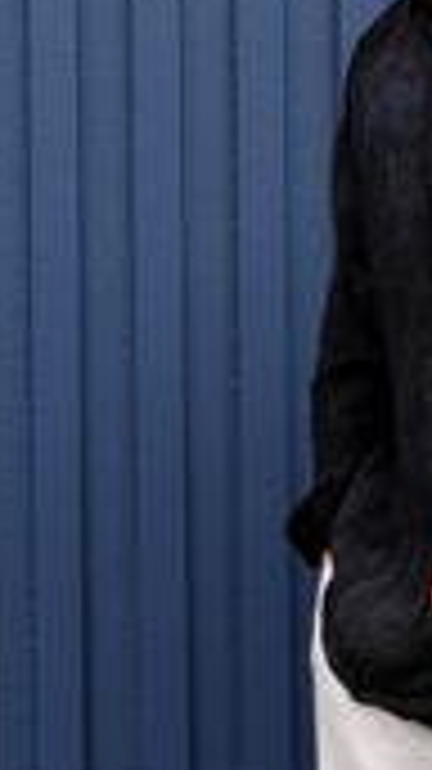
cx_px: 549
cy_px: 574
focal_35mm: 122
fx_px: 2488
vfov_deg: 17.5
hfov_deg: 9.8
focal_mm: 25.4
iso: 320
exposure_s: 1/30
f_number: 11
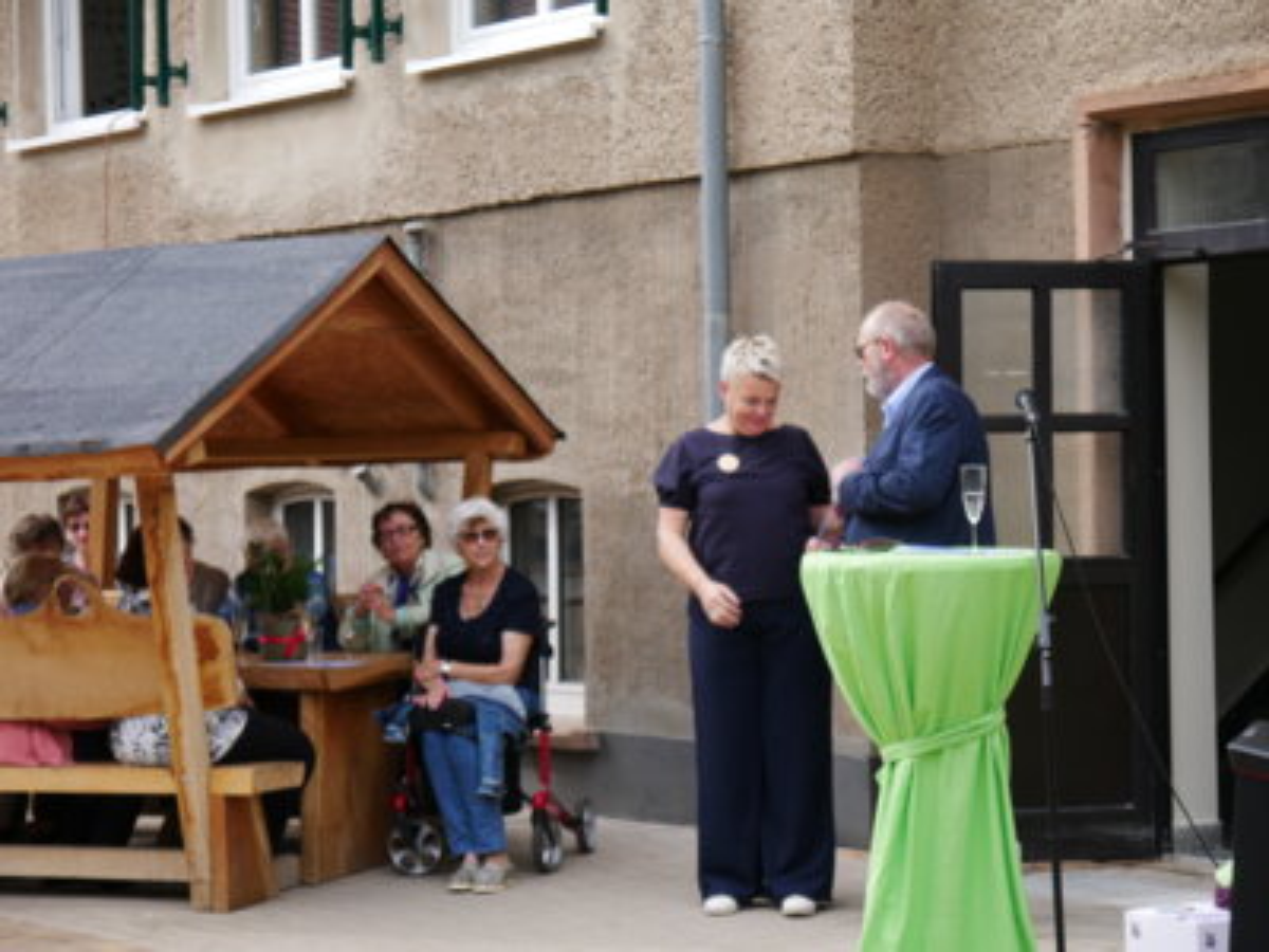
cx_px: 634
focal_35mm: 84
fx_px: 3079
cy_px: 476
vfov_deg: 17.6
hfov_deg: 23.3
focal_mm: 42
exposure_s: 1/200
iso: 200
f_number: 5.6
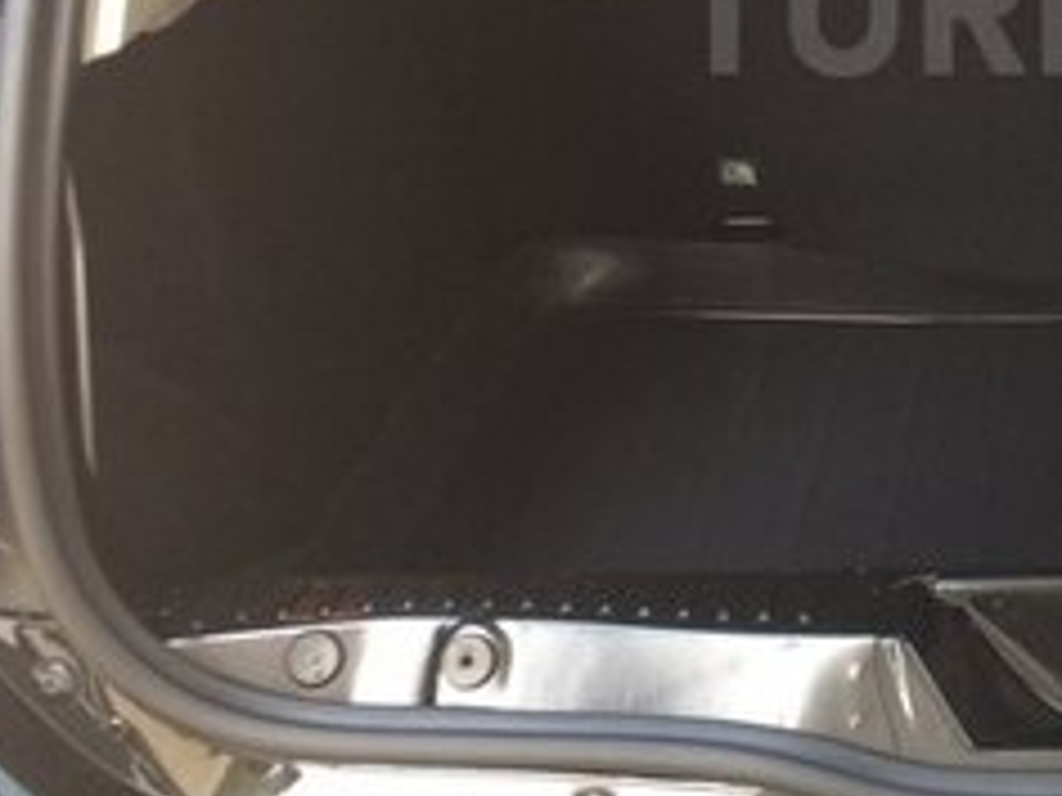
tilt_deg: -20.1
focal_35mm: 81
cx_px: 1134
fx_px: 2485
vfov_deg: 17.8
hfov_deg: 22.9
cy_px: 7
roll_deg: +1.1
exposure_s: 1/100
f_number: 2.2
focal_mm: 4.15
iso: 40
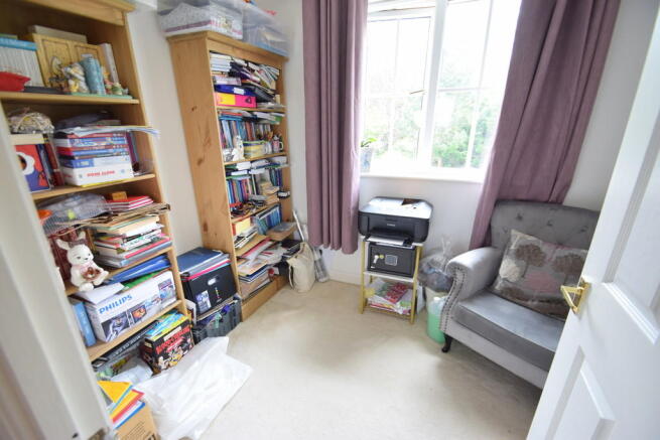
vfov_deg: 77.4
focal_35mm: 15
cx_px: 330
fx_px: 275
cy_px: 220
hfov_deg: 100.4
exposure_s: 1/80
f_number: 4.5
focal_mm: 10
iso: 400
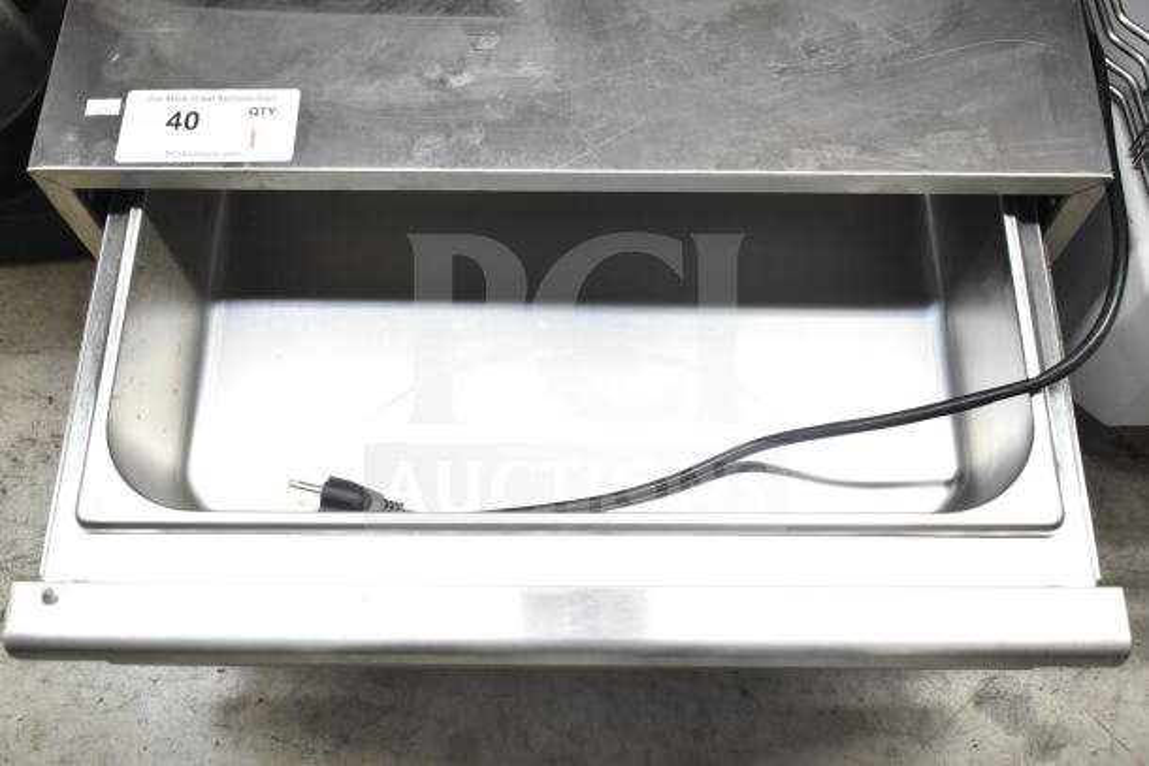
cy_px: 383
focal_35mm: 38
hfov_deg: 51.3
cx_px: 574
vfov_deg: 35.5
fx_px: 1197
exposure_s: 1/60
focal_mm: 25
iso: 1600
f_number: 4
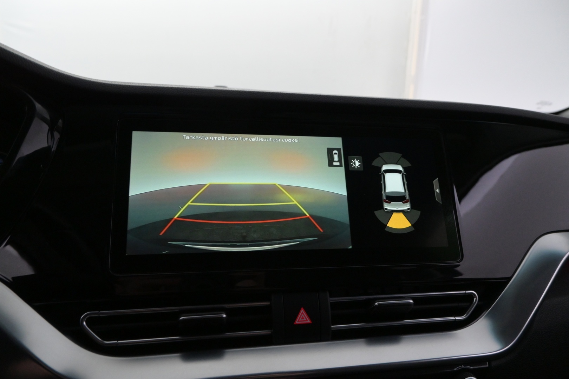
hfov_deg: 73.7
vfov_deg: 53.1
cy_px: 190
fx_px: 379
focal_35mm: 24
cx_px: 284
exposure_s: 1/100
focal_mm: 16
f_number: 5
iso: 2500
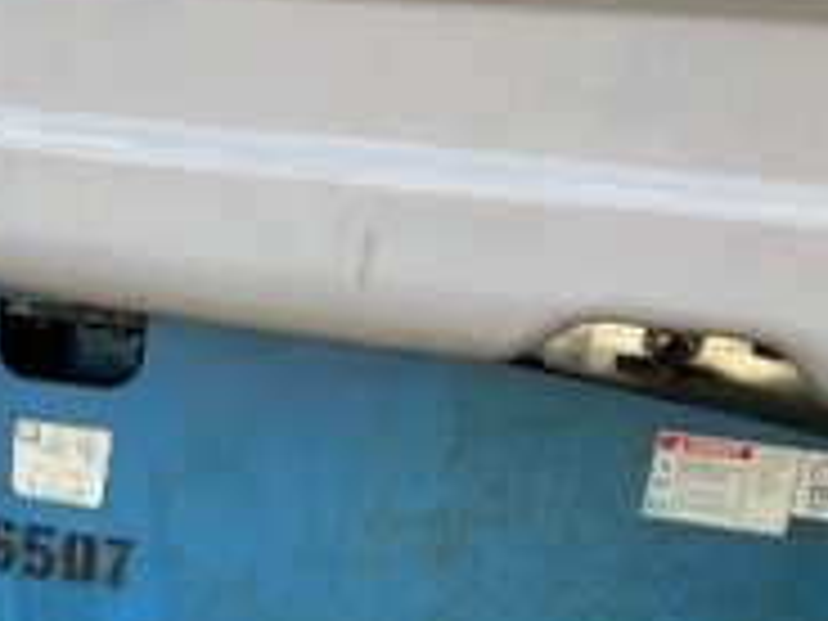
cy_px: 608
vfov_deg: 22.5
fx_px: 1507
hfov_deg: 28.2
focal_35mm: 63
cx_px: -68
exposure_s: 1/190
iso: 20
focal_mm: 3
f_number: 1.8
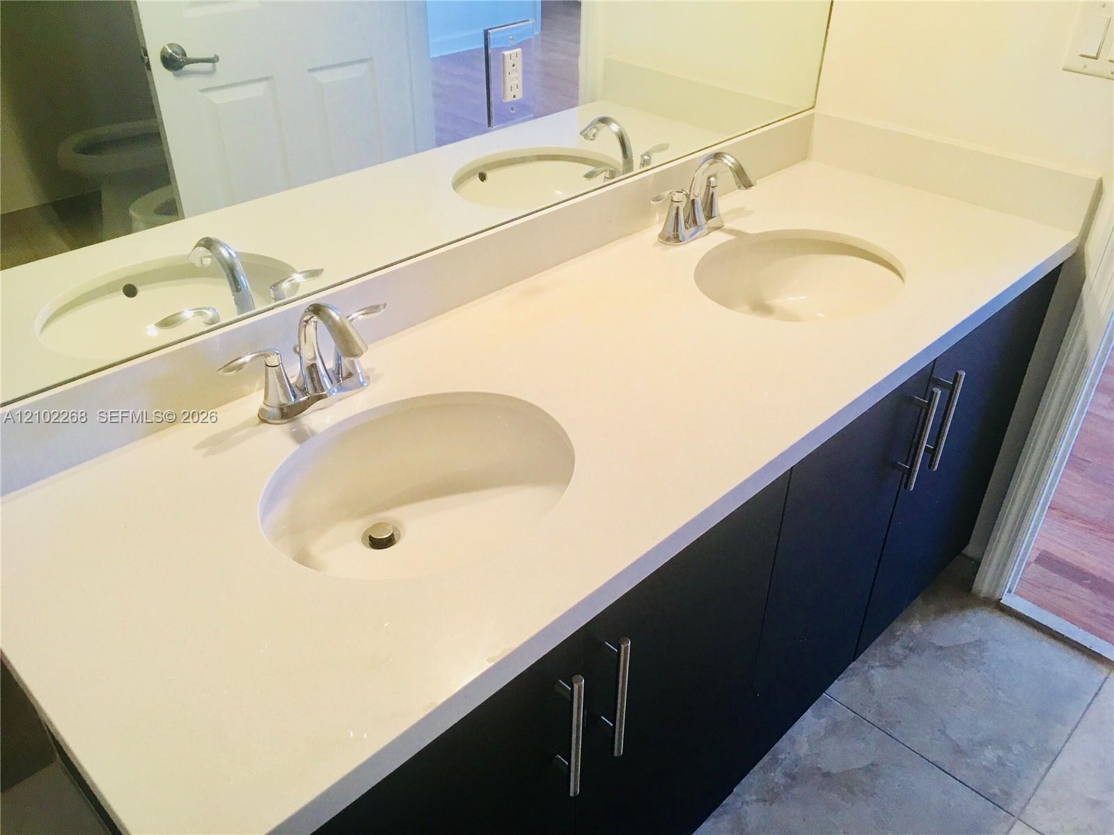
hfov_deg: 61.7
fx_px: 933
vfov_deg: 48.2
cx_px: 557
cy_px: 418
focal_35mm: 29
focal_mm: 4.15
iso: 100
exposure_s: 1/33
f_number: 2.2
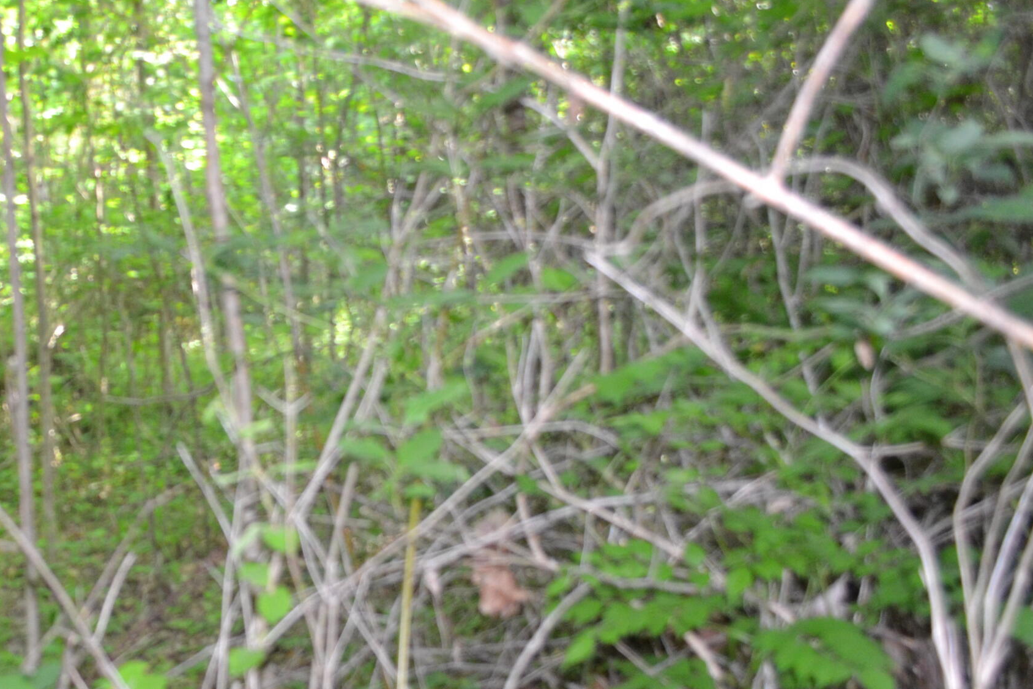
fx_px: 1377
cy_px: 453
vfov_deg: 27.9
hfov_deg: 38.5
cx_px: 121
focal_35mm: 48
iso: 1000
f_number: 3.5
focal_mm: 18
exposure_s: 1/60
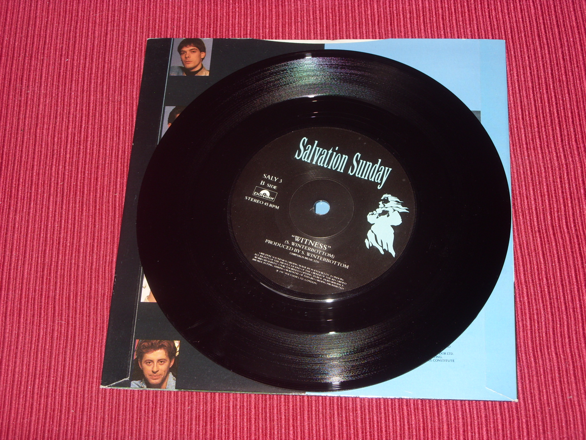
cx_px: 293
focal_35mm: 69
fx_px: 1168
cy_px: 220
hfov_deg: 28.2
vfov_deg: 21.3
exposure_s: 1/148
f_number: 3.2
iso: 50
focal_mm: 11.4
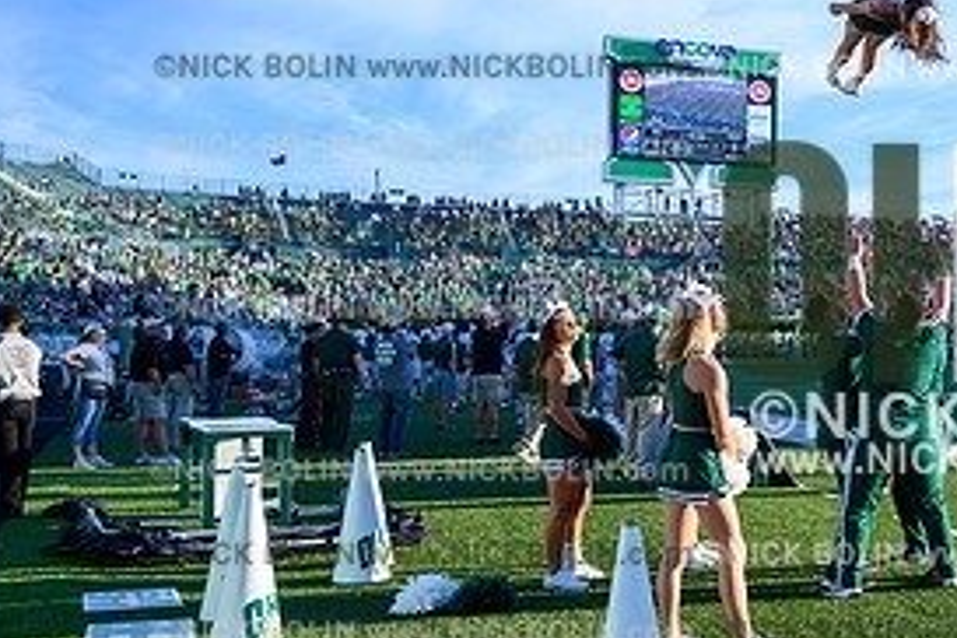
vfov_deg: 26.5
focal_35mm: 51
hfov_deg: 35.0
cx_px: 971
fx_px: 1356
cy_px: 308
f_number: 4
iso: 125
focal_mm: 24
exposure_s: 1/640
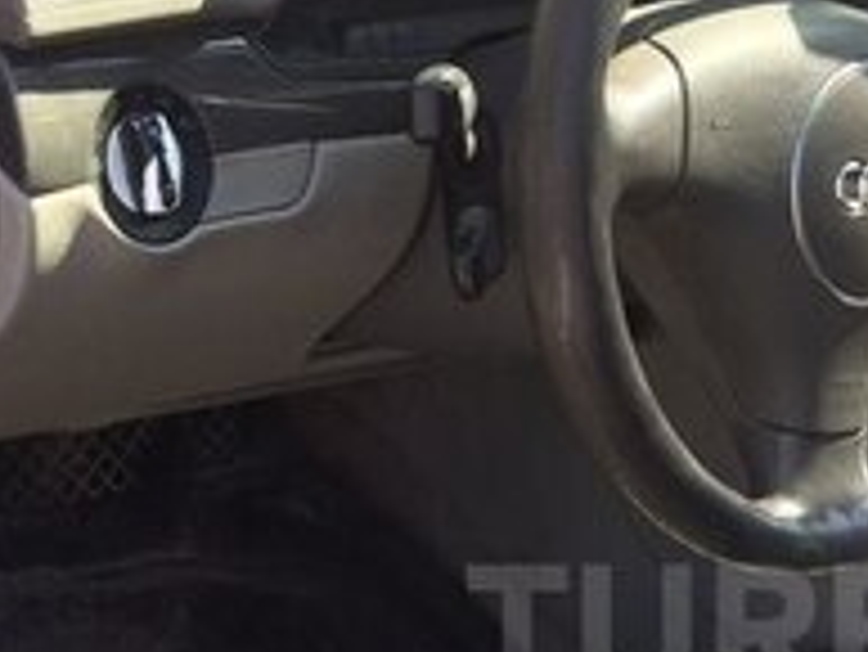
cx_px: 926
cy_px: 632
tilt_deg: -28.8
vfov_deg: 14.7
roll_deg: -21.4
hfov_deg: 19.1
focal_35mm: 99
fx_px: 2484
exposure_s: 1/224
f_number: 2.2
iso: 32
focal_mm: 4.15
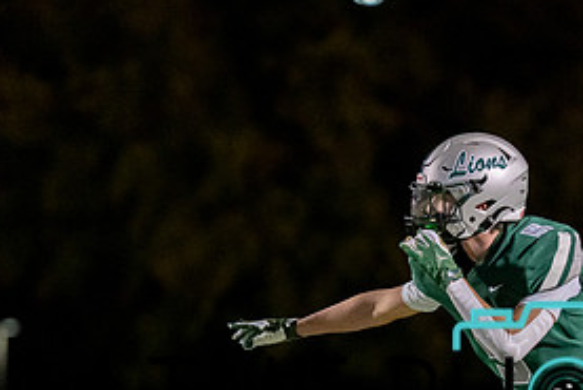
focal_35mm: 564
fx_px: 9138
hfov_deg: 3.7
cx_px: 441
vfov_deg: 2.4
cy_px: 333
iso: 3200
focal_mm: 178
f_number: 2.8
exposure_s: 1/1000
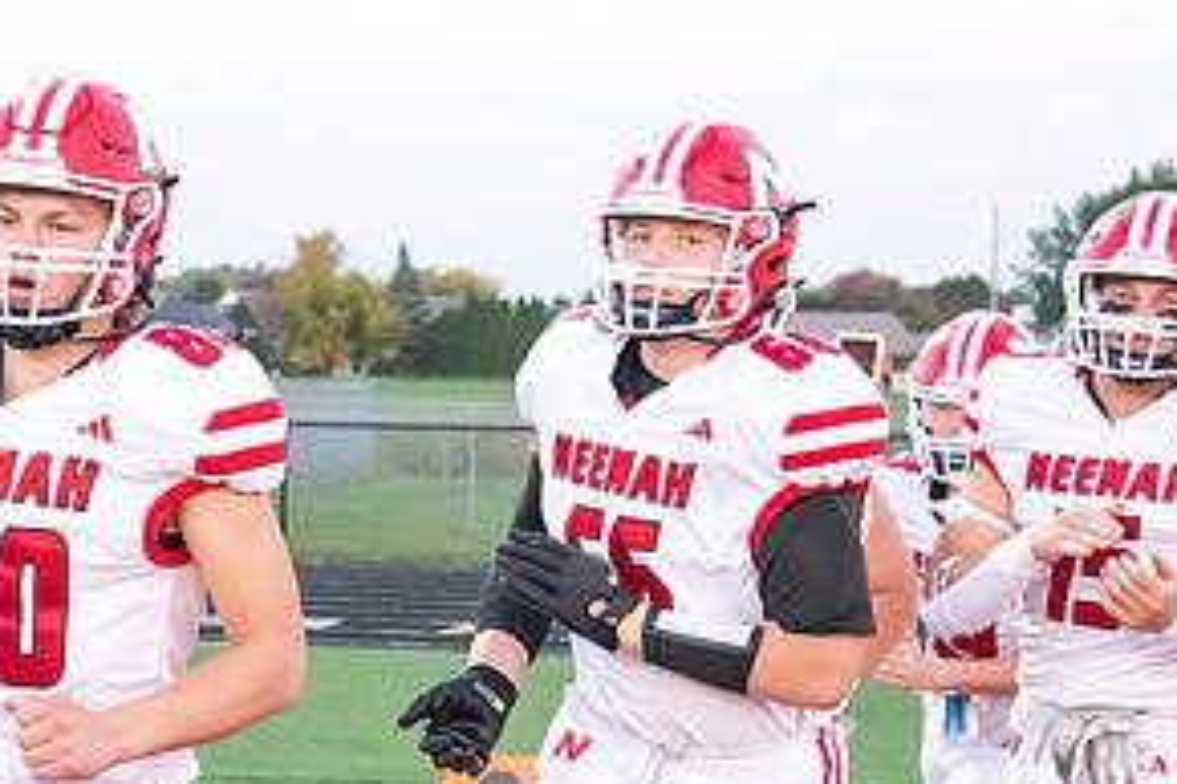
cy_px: 587
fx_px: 3790
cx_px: 227
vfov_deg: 11.8
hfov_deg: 17.5
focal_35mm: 116
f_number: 7.1
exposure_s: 1/640
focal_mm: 58
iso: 10000
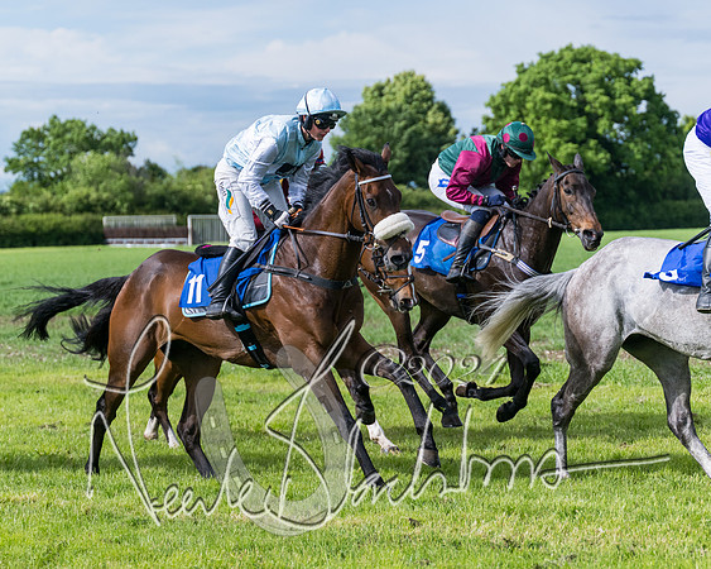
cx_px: 302
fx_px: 2755
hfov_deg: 14.7
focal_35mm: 131
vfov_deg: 11.8
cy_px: 272
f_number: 4
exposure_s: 1/4000
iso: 400
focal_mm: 98
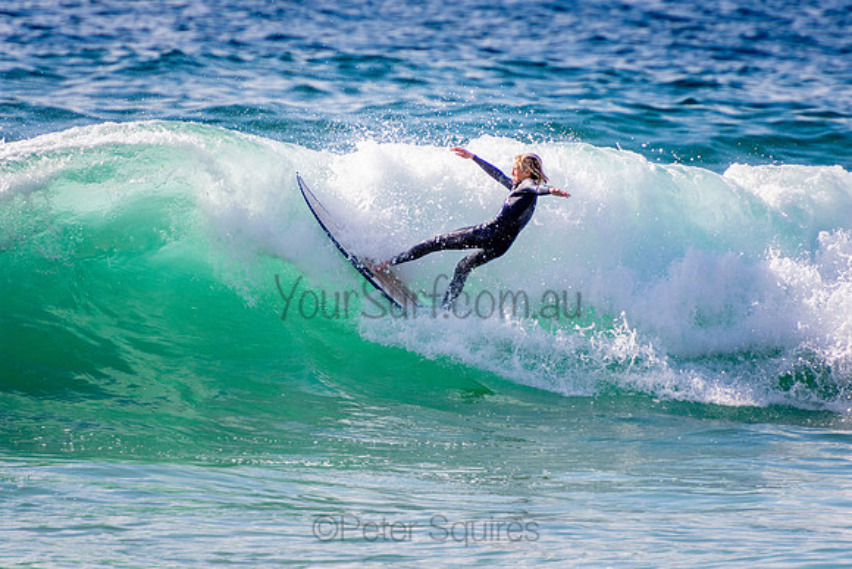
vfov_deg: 2.3
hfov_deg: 3.4
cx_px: 426
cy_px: 284
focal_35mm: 600
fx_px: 14203
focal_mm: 400
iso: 360
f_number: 5.6
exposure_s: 1/2000
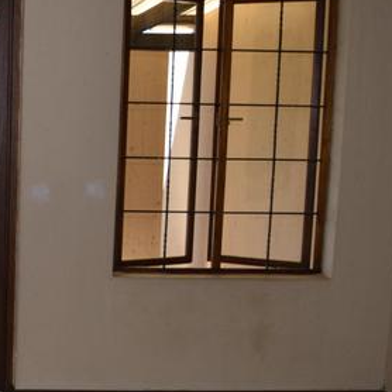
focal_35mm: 66
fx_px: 846
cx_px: -120
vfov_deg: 26.1
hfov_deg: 23.1
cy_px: 225
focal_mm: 18
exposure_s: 1/160
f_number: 4
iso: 100
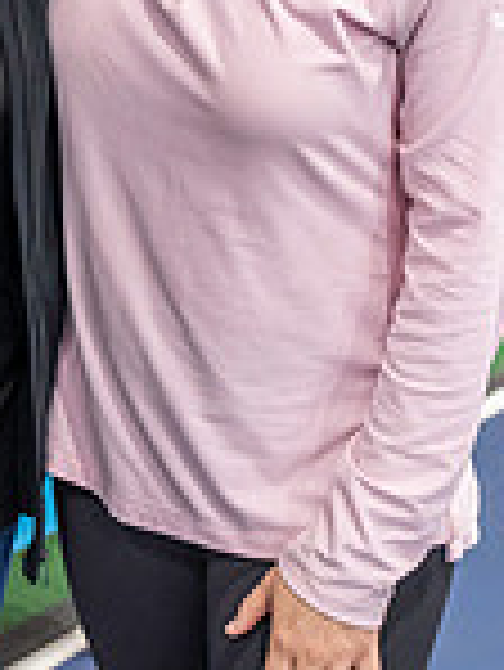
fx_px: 2423
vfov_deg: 15.6
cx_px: 0
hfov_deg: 11.7
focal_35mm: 125
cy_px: 63
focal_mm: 43
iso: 4000
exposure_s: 1/160
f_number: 4
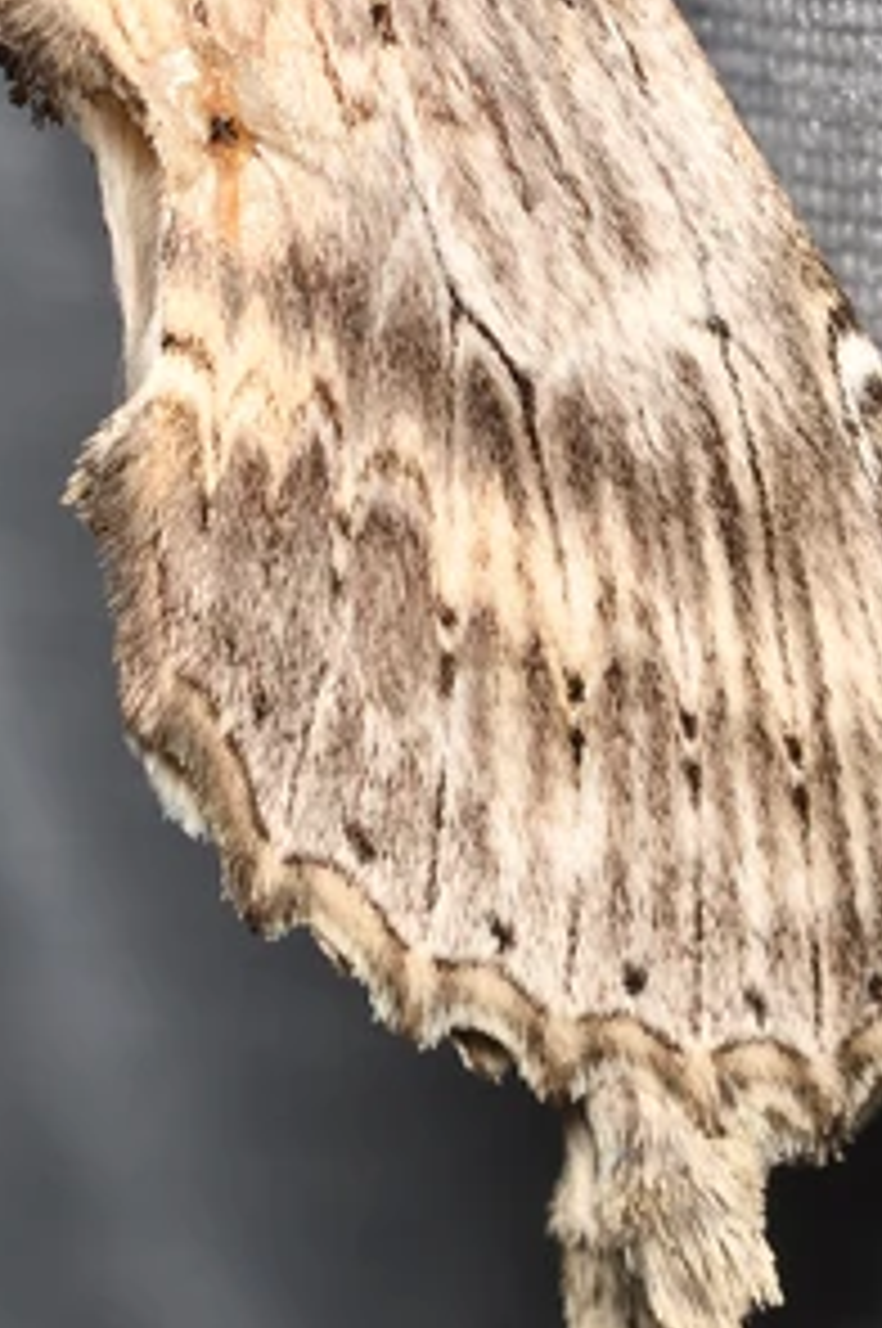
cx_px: 441
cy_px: 140
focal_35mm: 488
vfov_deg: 4.2
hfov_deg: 2.8
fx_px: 17975
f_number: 10
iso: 100
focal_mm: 150
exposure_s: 1/250
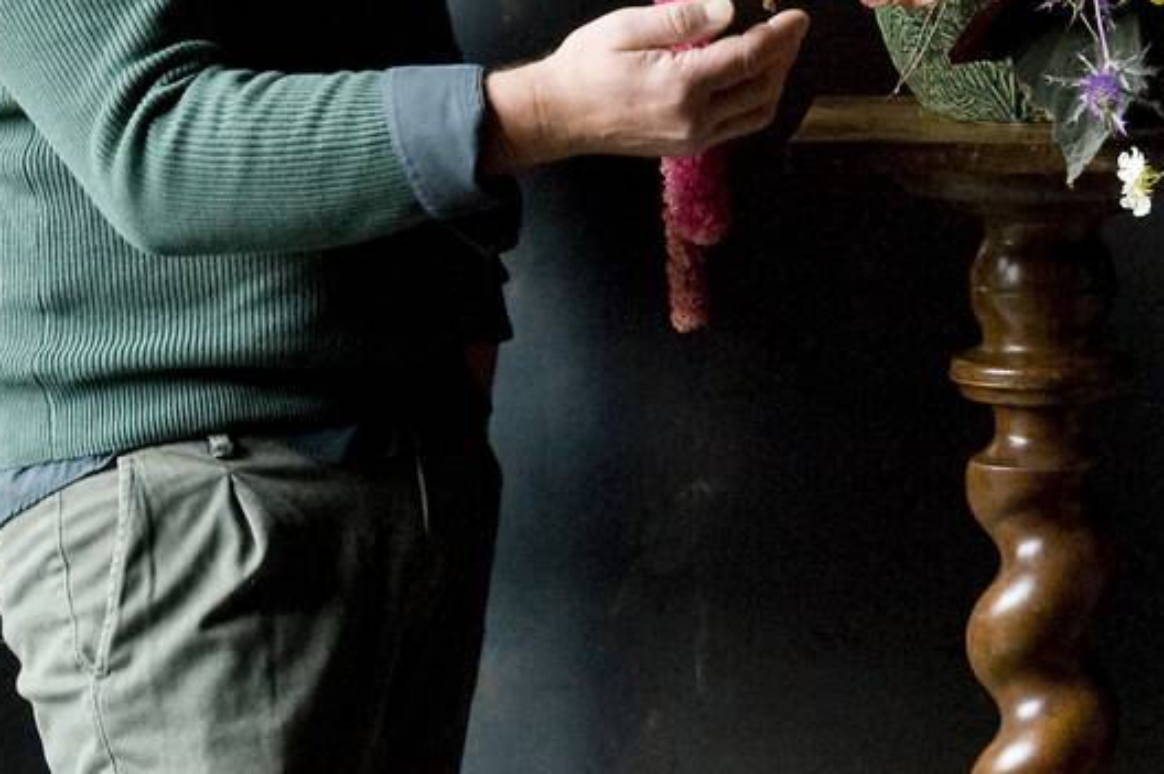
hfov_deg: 12.7
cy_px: -270
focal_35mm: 160
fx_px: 5168
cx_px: 1063
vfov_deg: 8.4
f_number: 4
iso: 500
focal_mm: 44
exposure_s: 1/60
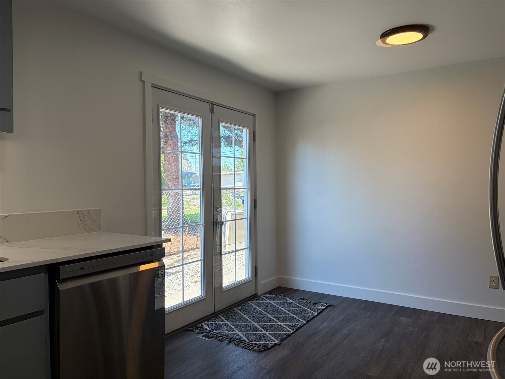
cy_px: 190
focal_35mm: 26
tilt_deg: -0.1
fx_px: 379
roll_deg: +0.6
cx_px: 252
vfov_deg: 53.1
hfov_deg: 67.3
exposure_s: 1/208
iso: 80
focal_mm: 5.96
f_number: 1.6
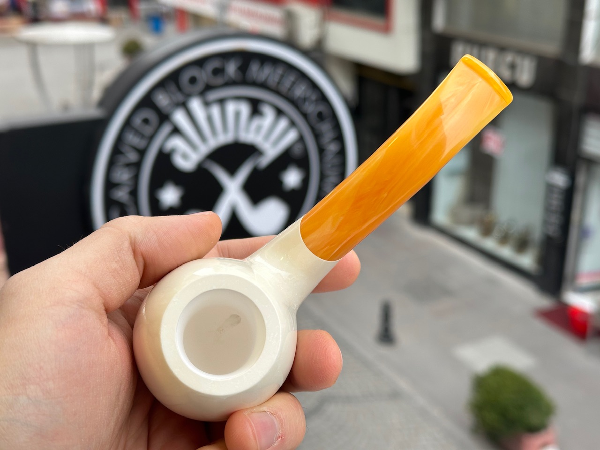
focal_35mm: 48
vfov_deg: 30.3
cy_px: 225
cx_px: 300
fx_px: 832
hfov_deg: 39.7
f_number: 1.78
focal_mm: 6.86
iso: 64
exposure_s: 1/121
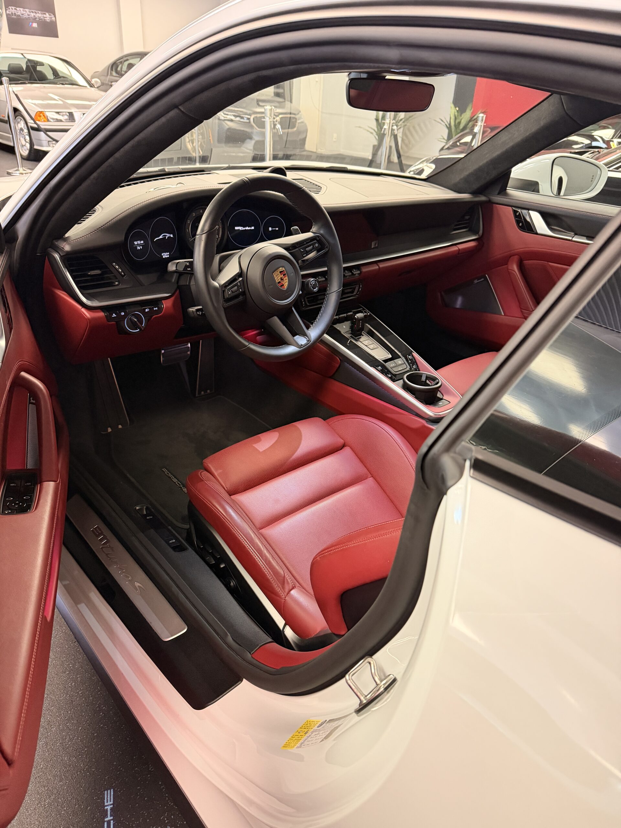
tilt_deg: -29.8
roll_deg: -3.6
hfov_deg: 56.8
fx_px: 574
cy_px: 414
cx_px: 310
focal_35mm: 24
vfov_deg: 71.6
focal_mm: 6.76
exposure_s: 1/60
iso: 500
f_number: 1.78
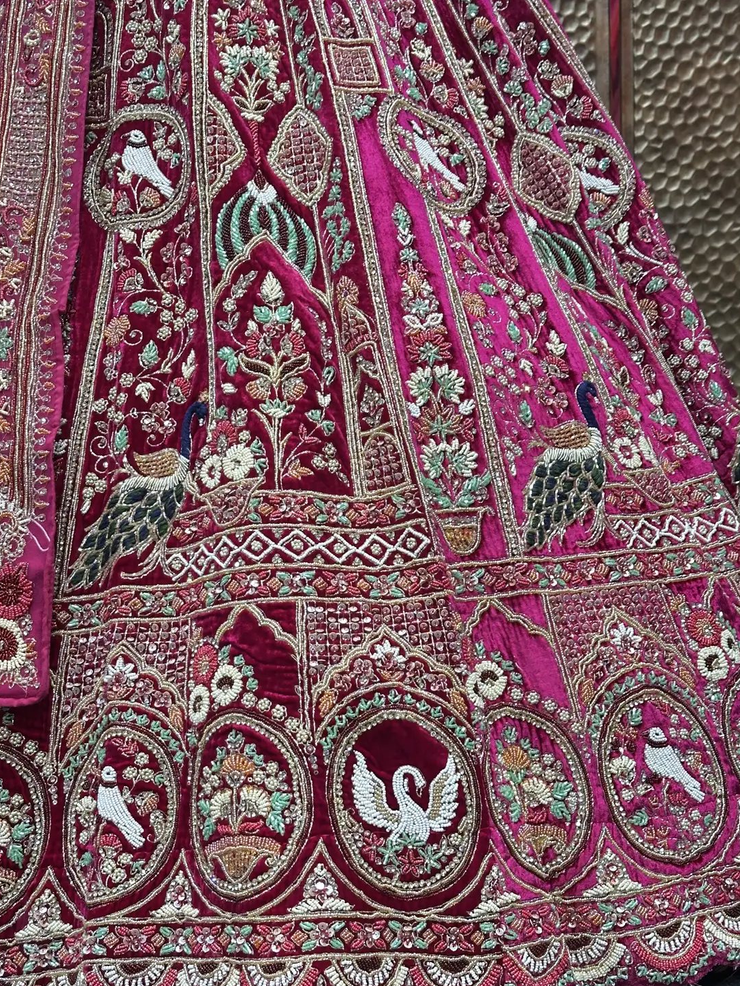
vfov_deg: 36.1
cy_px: 543
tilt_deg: -8.2
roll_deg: +2.0
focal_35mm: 53
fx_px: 1510
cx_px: 367
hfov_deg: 27.5
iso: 40
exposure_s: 1/50
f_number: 1.78
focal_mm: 6.86
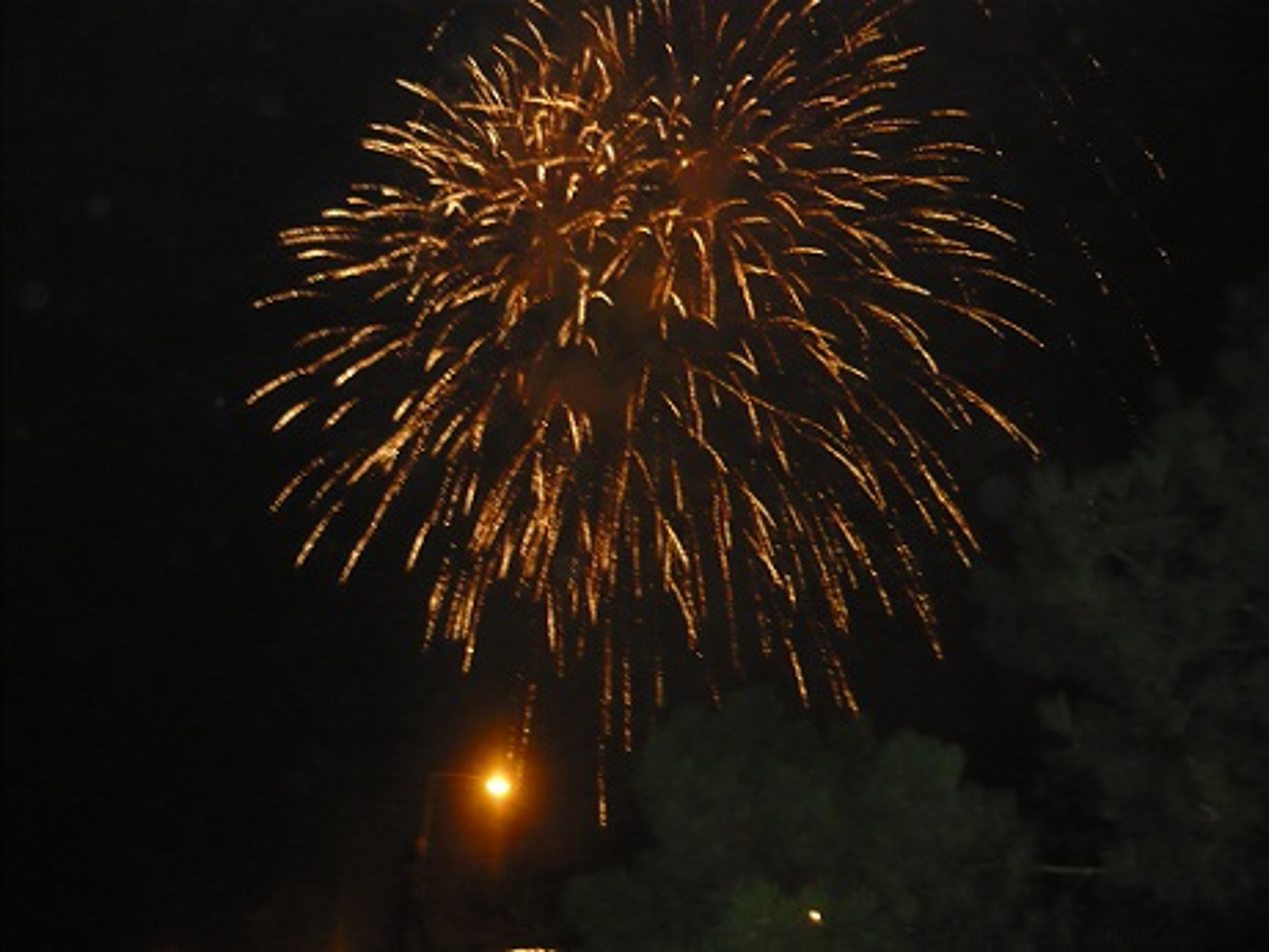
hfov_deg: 55.3
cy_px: 476
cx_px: 634
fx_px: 1210
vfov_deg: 43.0
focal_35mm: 33
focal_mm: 5.5
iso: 800
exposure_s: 1/30
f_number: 2.8
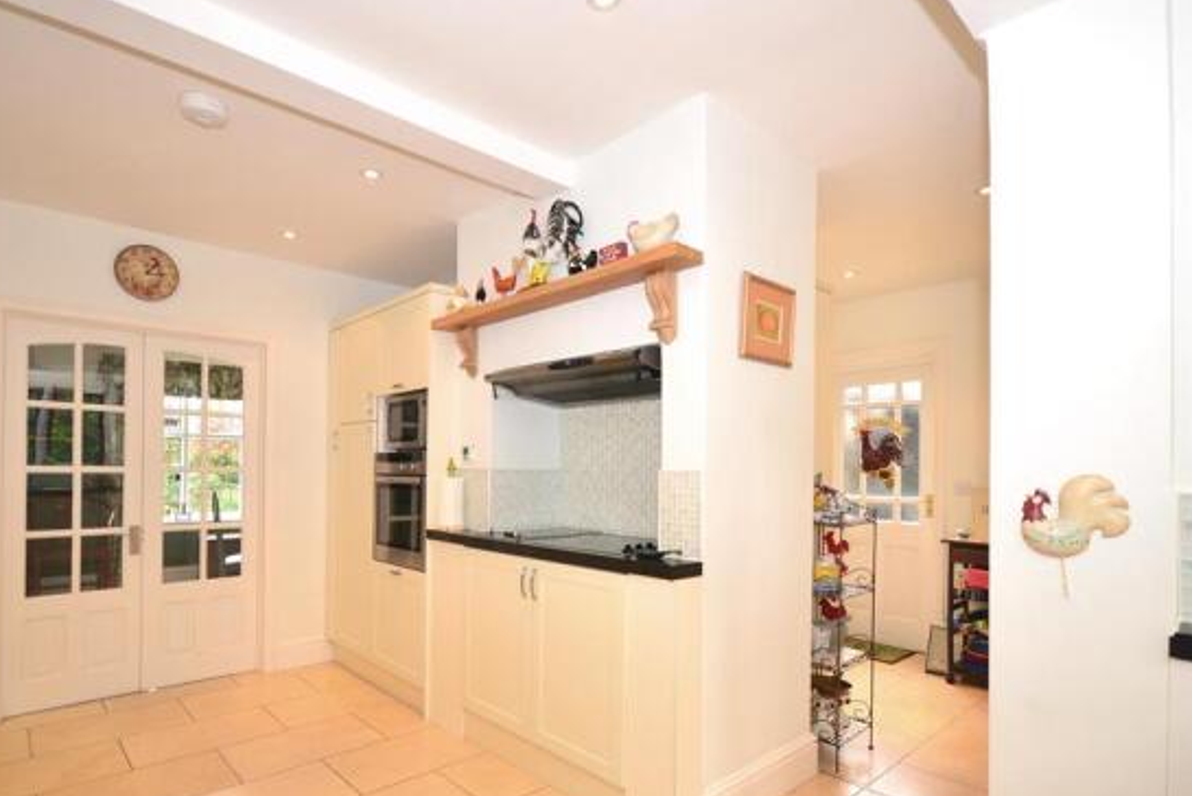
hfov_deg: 89.8
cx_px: 551
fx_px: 596
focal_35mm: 18
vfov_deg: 67.1
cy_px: 455
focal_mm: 10
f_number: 5
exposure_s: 1/50
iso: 200
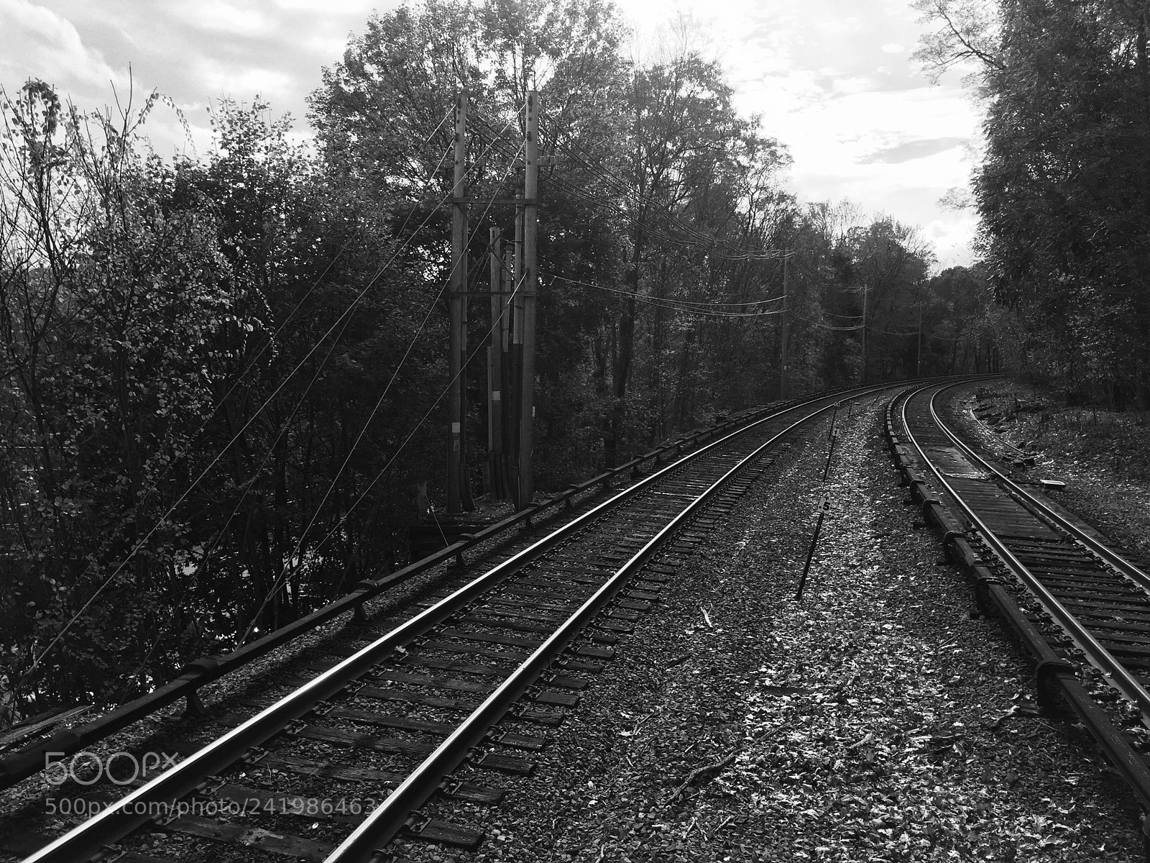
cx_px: 575
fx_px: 963
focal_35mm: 29
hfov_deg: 61.7
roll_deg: -0.6
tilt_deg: -5.2
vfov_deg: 48.2
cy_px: 432
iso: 32
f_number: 2.2
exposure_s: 1/1412
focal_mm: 4.15
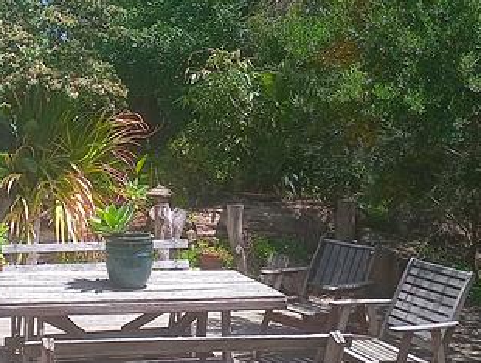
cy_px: 187
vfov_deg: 33.0
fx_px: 613
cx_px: 93
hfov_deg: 41.0
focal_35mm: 44
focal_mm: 4.21
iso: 25
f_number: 1.8
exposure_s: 1/500
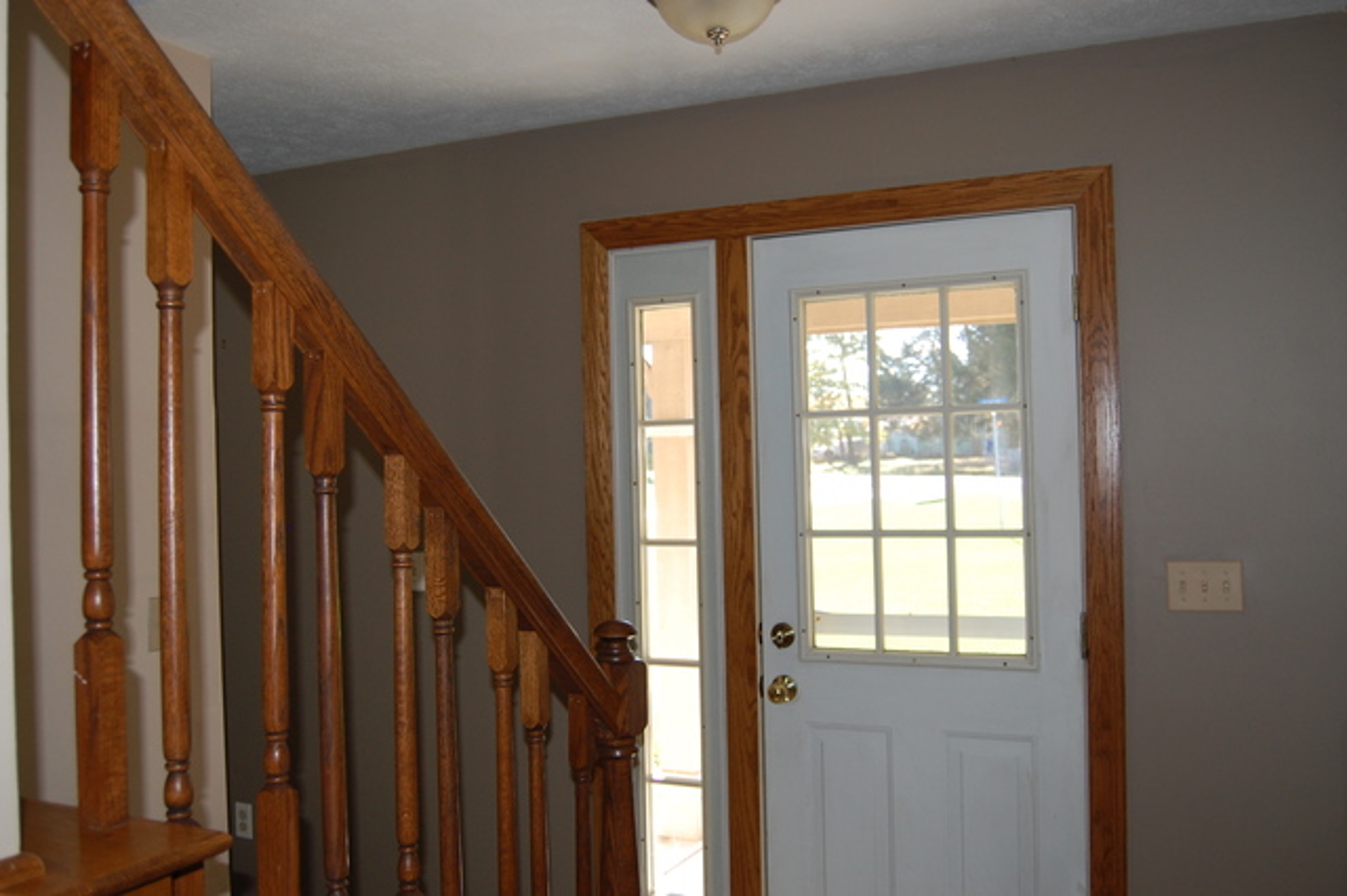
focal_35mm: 33
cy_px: 448
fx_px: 1234
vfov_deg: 39.9
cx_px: 674
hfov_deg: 57.2
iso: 400
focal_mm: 22
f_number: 3.8
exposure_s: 1/160
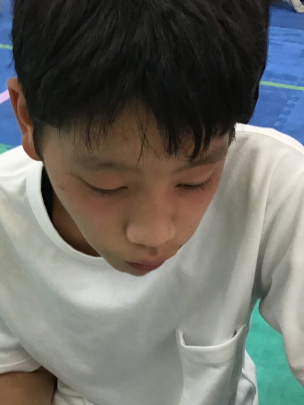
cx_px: 134
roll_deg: -2.5
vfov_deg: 33.6
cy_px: 258
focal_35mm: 57
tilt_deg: -32.8
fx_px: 668
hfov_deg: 25.6
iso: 100
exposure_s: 1/33
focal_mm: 3.3
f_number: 2.4
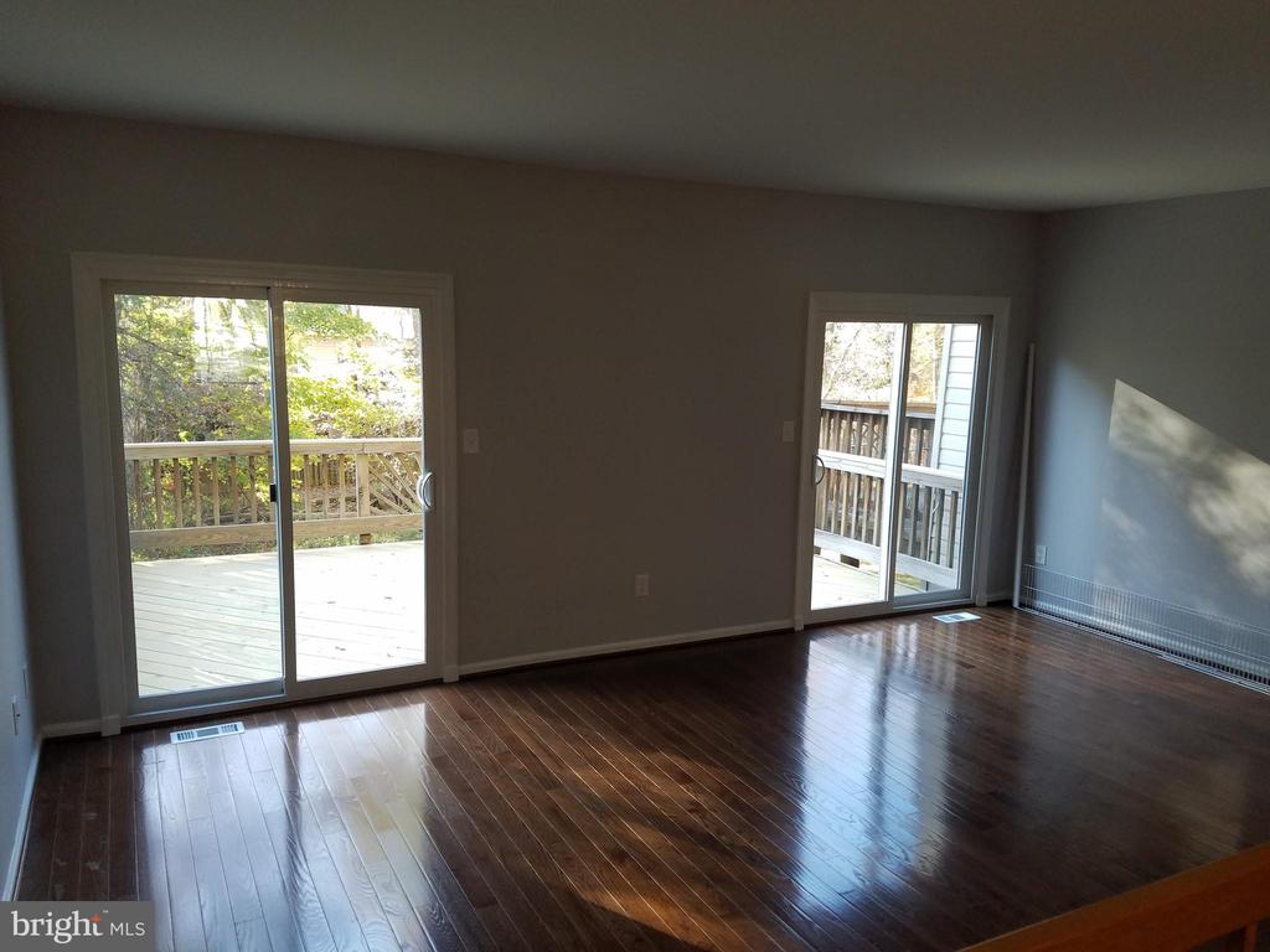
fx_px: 954
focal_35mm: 26
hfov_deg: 67.3
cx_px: 635
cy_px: 476
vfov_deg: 53.1
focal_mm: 4.2
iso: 80
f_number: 1.7
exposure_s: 1/60
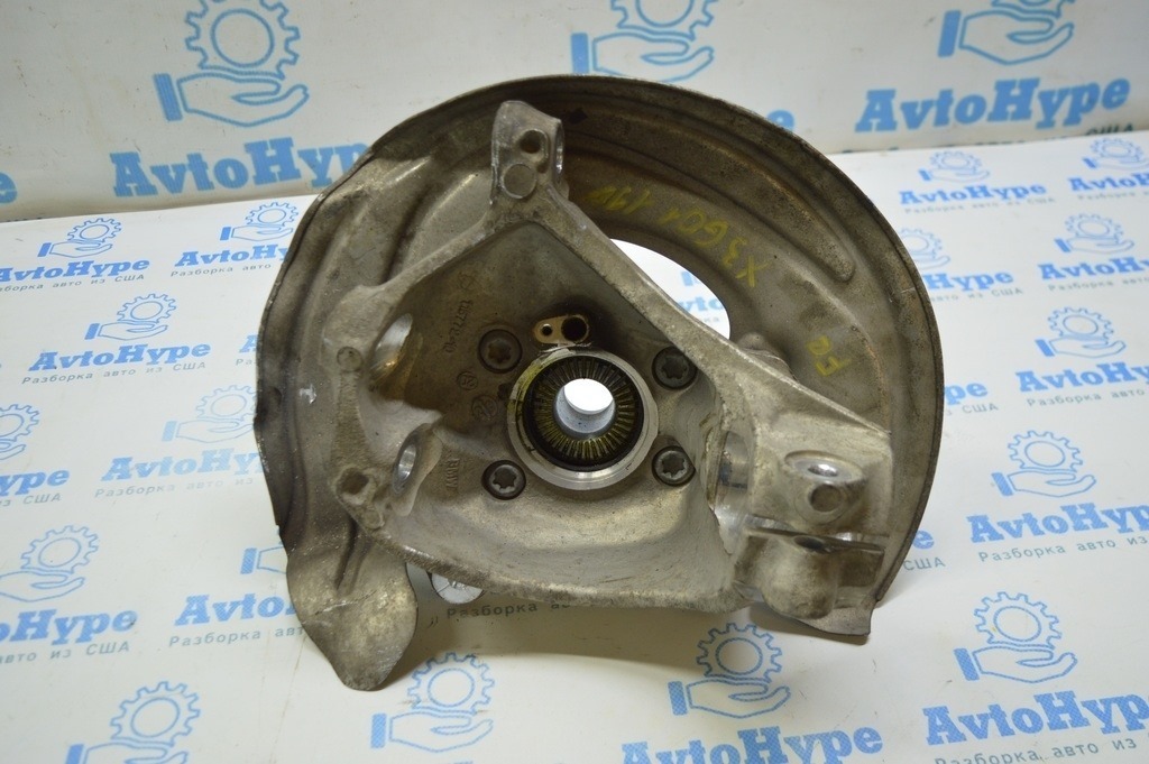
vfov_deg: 36.8
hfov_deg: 53.2
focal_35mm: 36
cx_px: 574
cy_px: 382
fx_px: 1148
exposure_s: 1/40
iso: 400
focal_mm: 24
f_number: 4
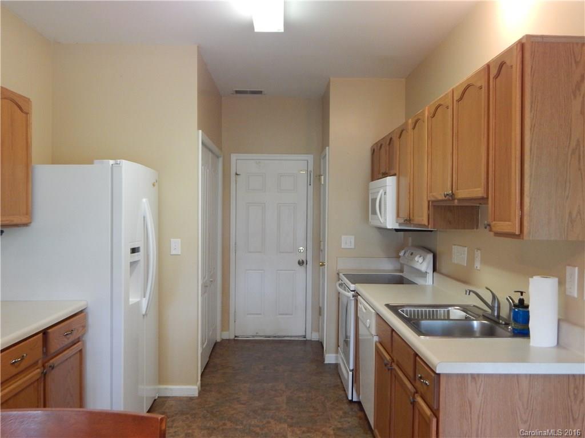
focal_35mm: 31
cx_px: 292
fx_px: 524
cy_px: 219
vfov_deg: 45.4
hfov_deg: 58.4
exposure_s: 1/25
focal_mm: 5.6
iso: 400
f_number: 3.2
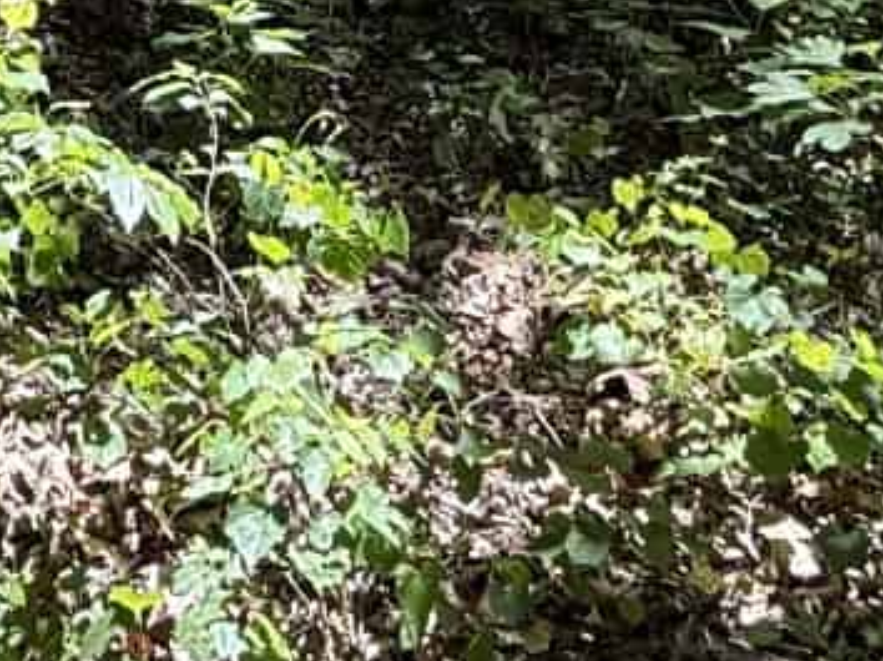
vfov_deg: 13.9
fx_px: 2065
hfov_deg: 23.3
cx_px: 30
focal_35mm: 81
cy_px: -843
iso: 50
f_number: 2.2
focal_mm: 2.2
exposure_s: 1/246
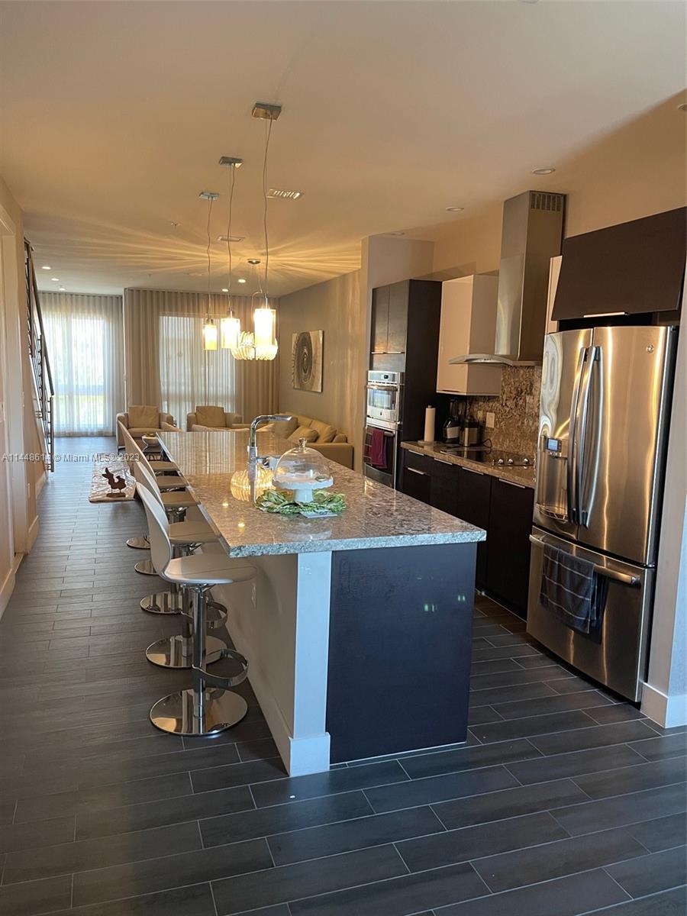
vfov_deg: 67.3
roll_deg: -1.6
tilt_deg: -8.8
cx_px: 344
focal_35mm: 26
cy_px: 458
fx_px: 688
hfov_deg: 53.1
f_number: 1.6
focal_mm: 5.1
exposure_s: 1/60
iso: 400
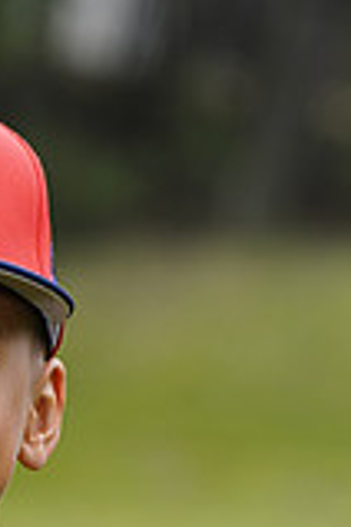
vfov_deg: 2.8
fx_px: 10646
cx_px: -94
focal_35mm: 728
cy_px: 749
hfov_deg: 1.9
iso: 100
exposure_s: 1/250
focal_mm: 200
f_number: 6.3
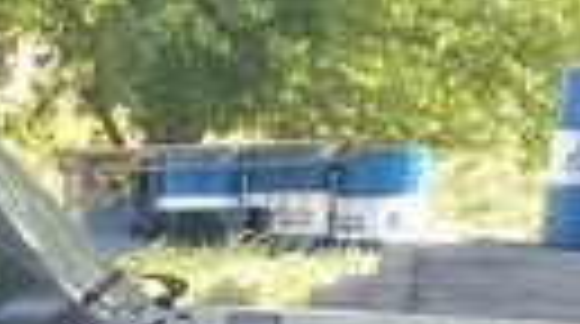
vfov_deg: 6.5
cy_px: 857
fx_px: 2656
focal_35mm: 173
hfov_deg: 11.6
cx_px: -436
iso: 50
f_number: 2.2
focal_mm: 3.3
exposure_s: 1/185
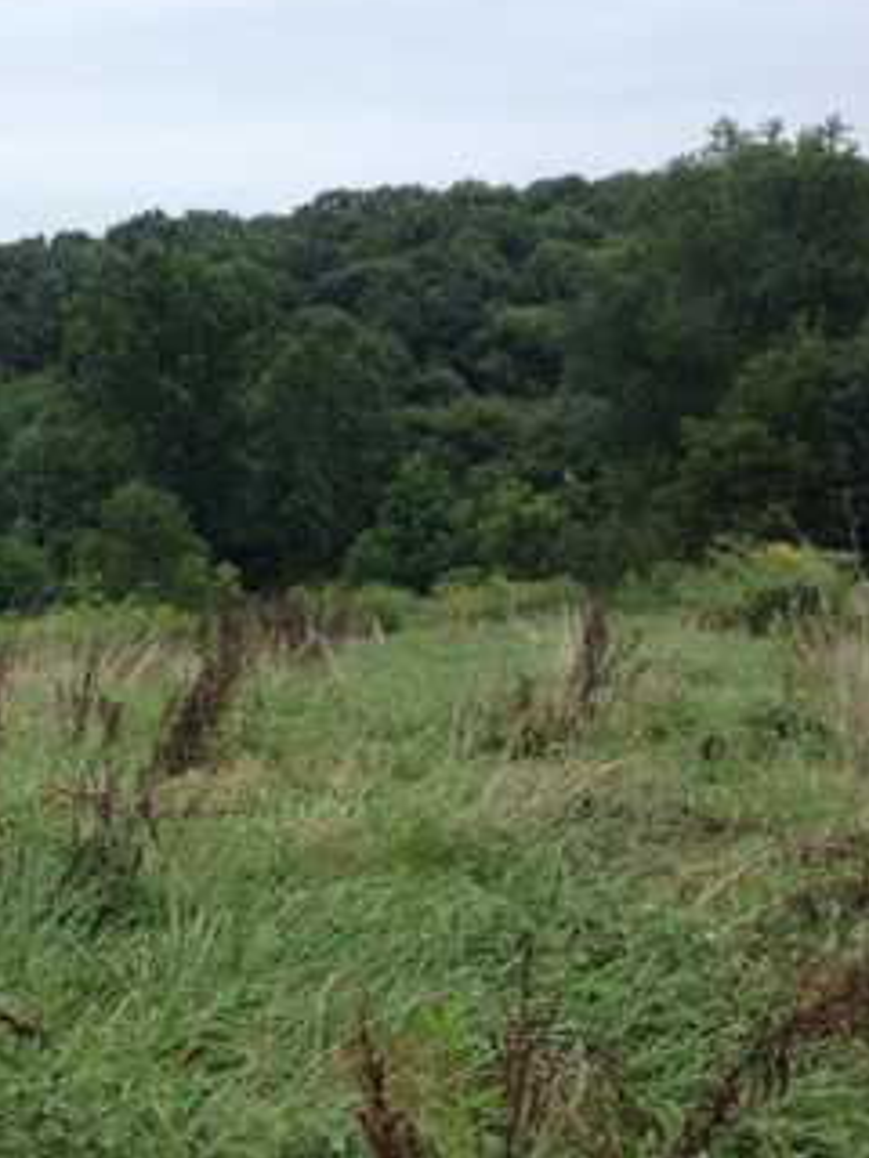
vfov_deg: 27.7
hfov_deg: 20.3
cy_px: 470
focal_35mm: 70
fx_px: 2343
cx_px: -14
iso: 50
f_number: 2.4
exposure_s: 1/378
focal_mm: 4.28
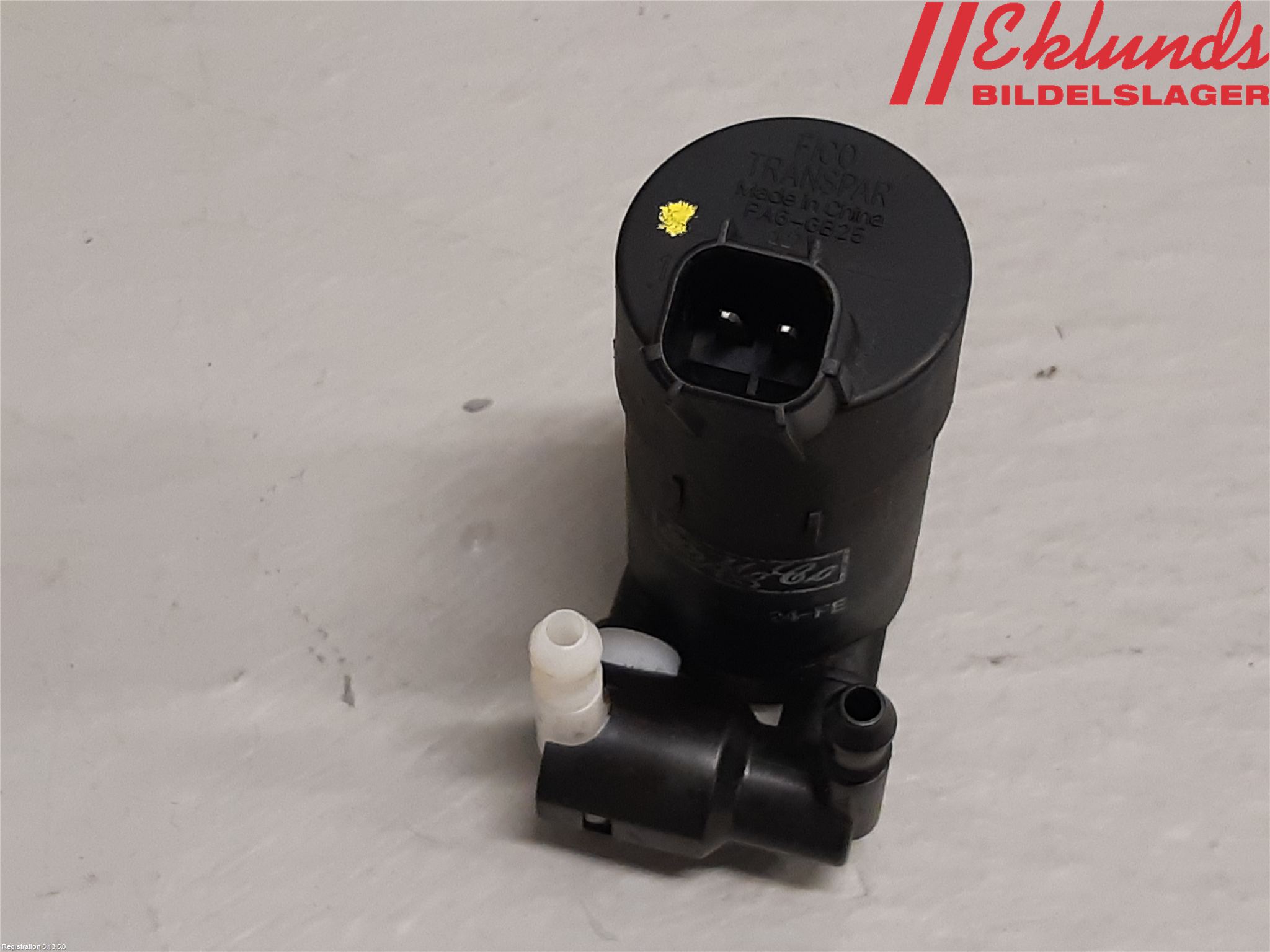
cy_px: 476
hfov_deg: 67.3
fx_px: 954
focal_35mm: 26
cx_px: 635
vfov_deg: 53.1
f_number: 1.7
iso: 125
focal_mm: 3.93
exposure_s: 1/50
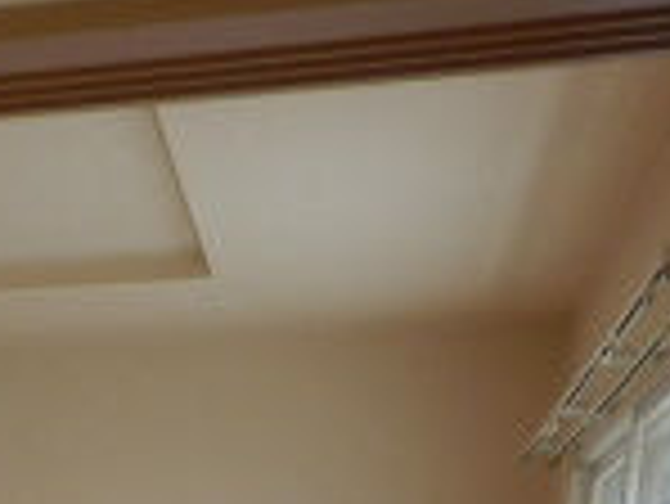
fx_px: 1995
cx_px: -495
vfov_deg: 12.4
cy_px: 1066
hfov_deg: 16.3
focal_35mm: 103
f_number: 3
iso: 80
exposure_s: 1/40
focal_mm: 4.2
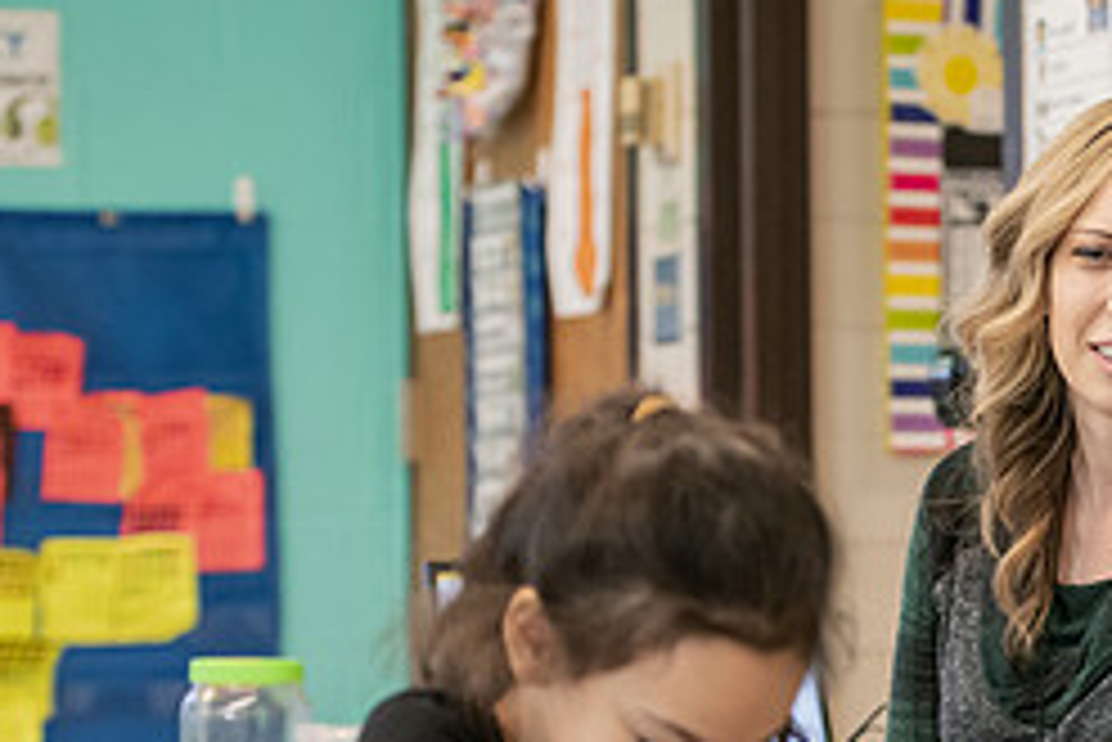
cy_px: 528
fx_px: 5439
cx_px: 1207
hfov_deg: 11.5
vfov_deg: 7.8
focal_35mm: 176
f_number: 3.2
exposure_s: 1/200
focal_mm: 75
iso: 2000
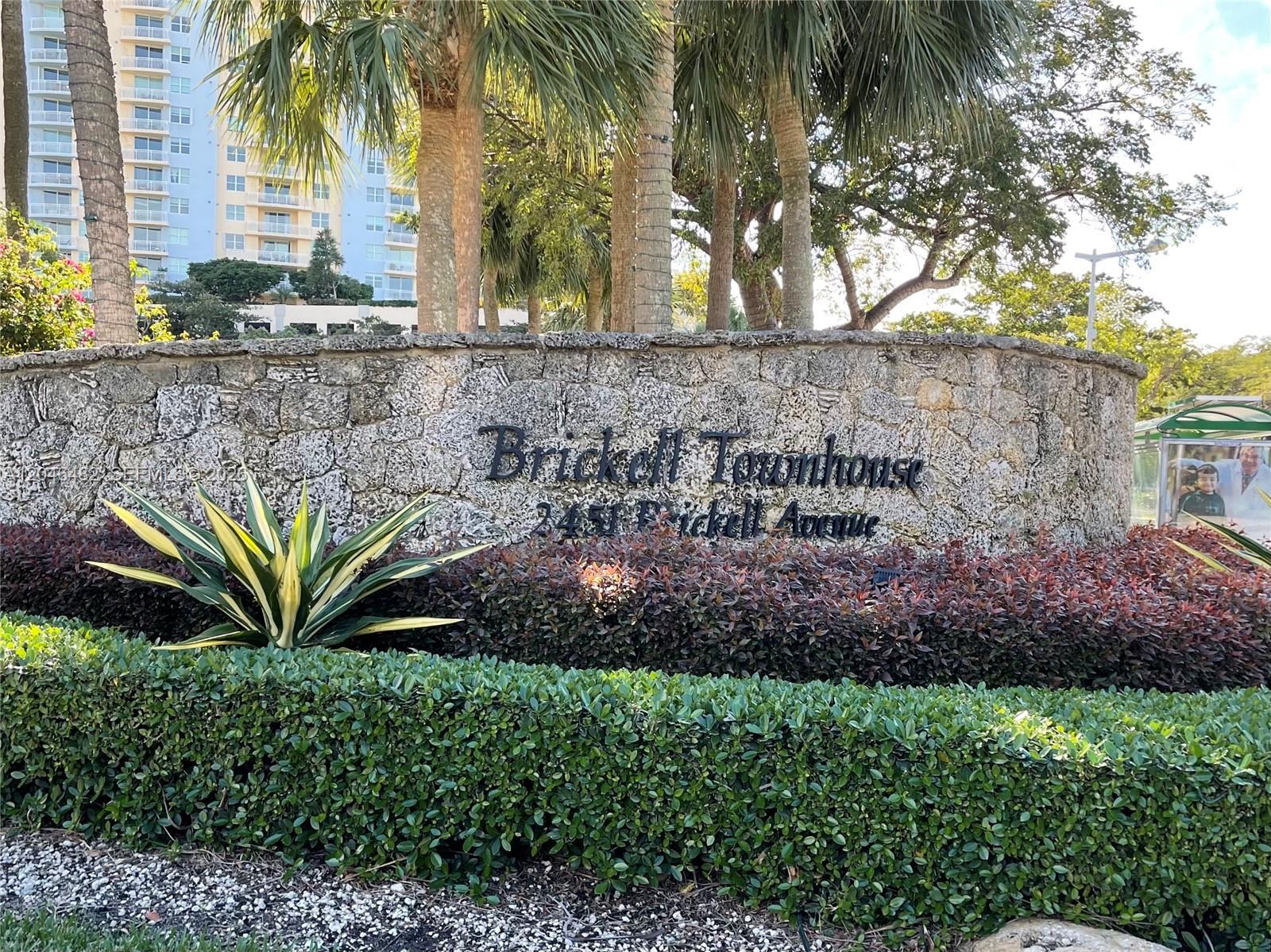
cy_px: 476
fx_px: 954
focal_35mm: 26
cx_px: 636
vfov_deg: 53.0
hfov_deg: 67.3
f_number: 1.6
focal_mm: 5.1
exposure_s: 1/464
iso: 32
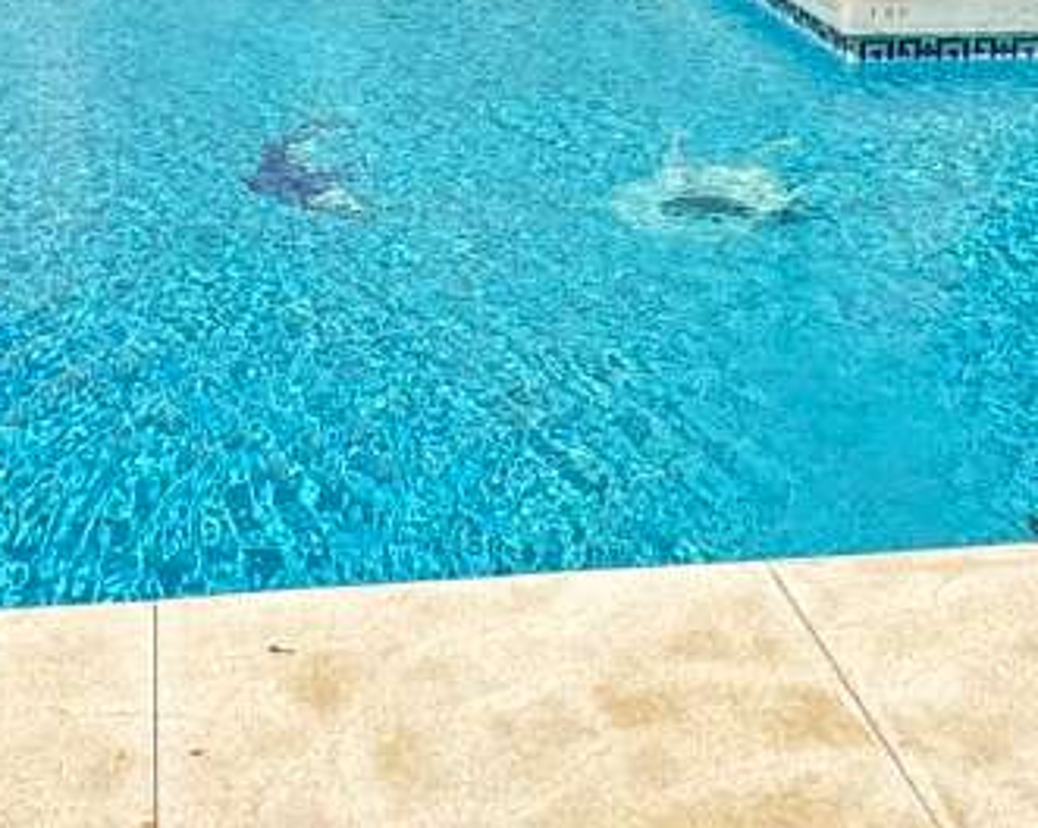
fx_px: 1902
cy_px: -215
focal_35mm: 62
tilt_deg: -4.2
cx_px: 555
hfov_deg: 30.5
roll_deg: -0.9
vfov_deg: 22.3
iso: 50
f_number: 2.2
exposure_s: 1/2083
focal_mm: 2.22
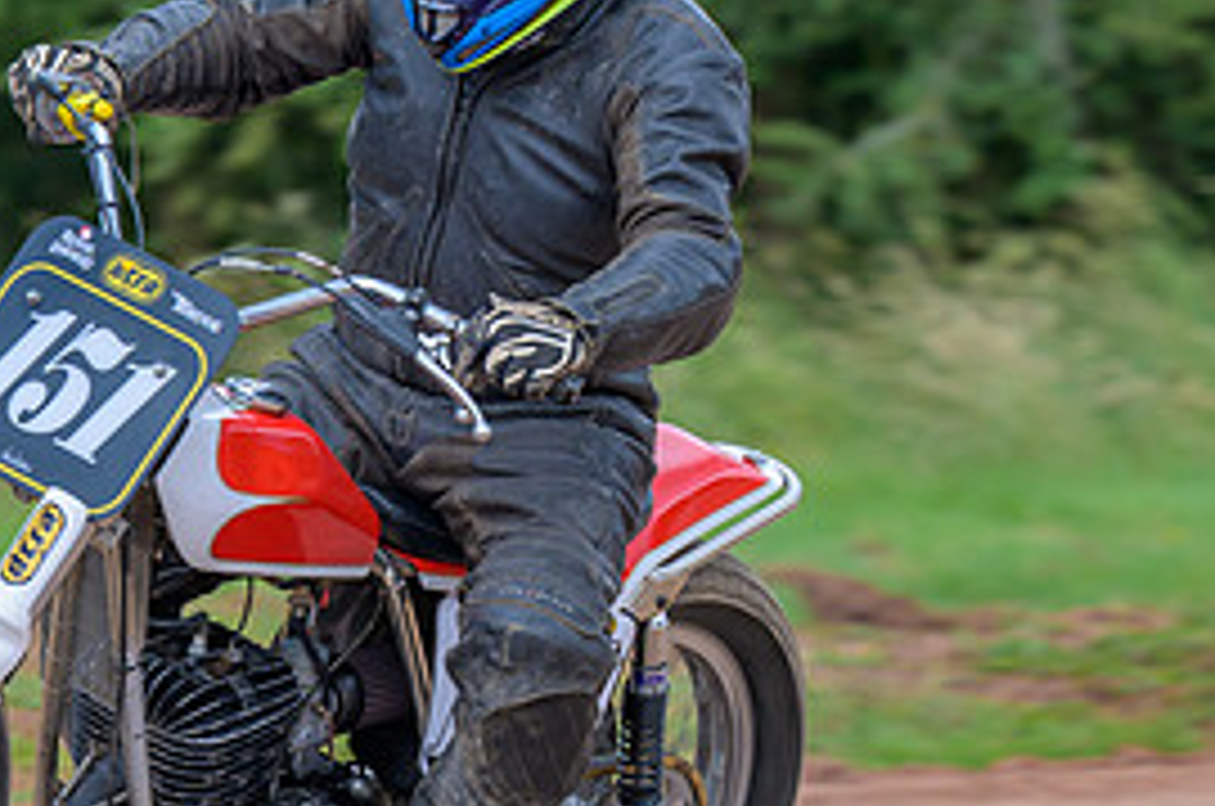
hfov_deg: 4.6
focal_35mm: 453
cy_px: 535
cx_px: 86
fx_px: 15261
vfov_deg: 3.0
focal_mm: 120
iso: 200
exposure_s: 1/320
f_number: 4
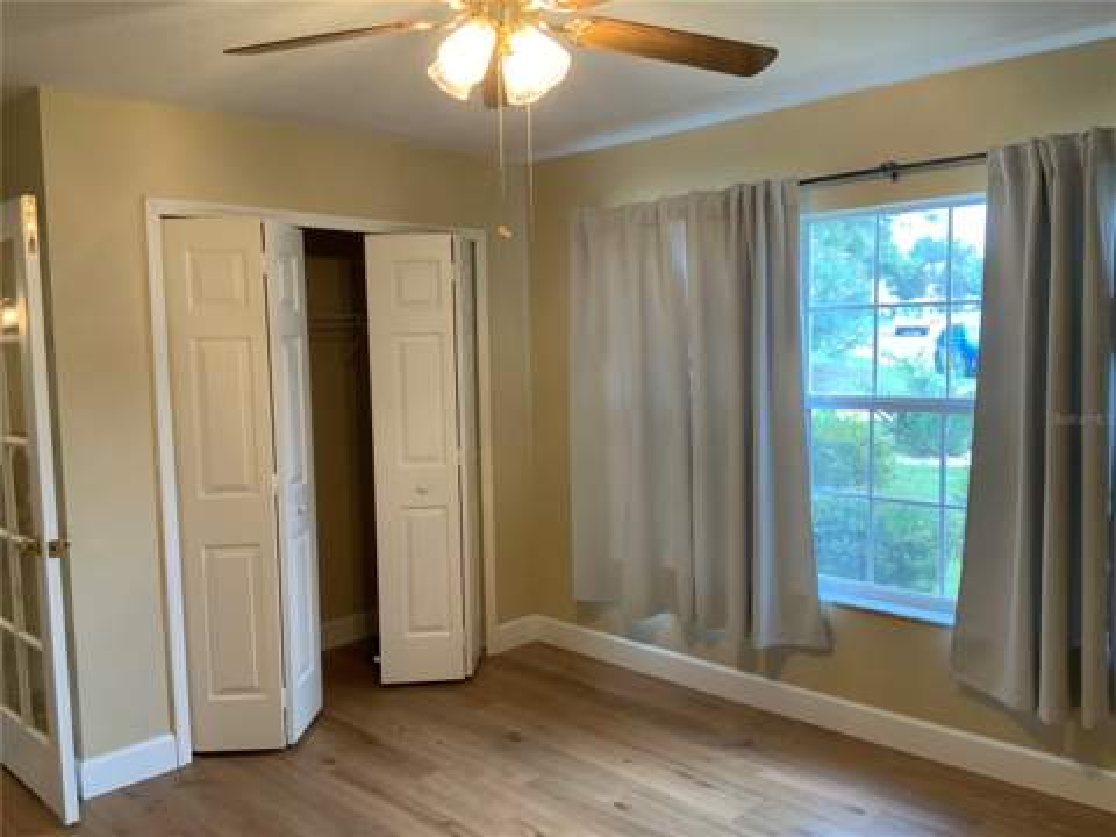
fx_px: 935
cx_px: 558
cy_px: 418
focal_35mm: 29
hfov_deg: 61.7
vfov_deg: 48.2
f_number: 1.8
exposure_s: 1/60
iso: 100
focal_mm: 3
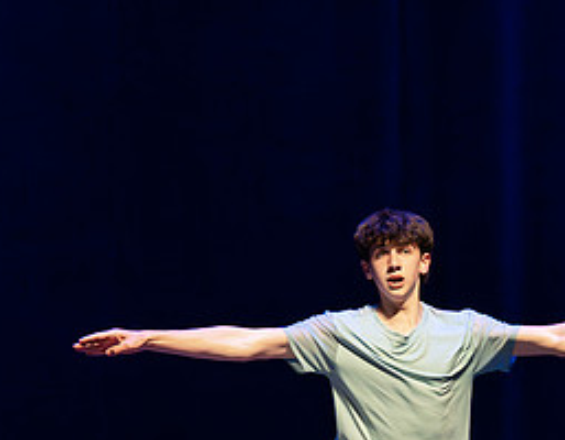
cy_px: 451
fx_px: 4616
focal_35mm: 279
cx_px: 413
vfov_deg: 5.4
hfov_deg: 7.0
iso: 3200
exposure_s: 1/640
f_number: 2.8
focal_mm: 67
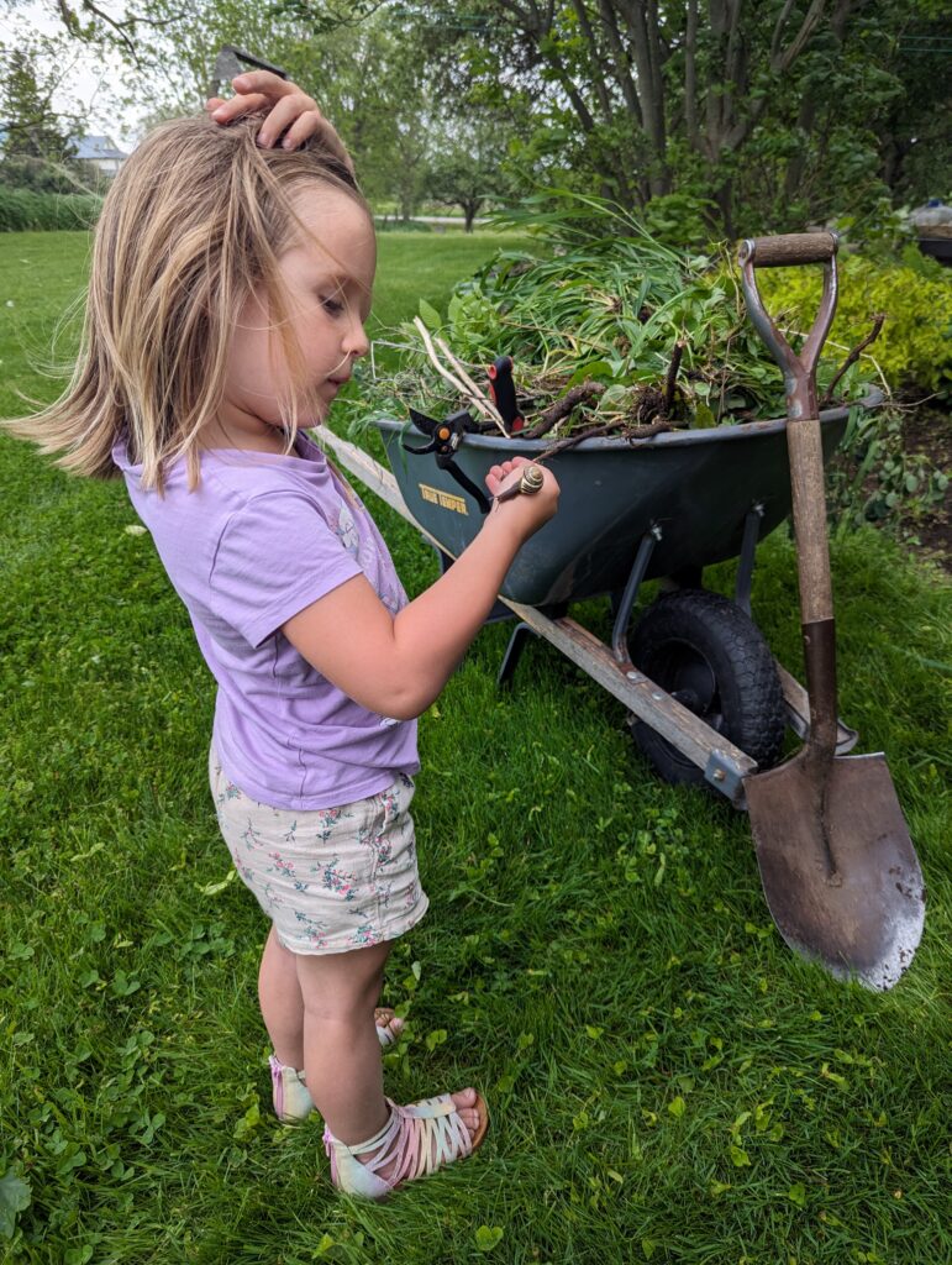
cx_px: 476
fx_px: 878
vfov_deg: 71.5
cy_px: 632
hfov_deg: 56.9
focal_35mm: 24
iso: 38
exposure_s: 1/510
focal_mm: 6.81
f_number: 1.85
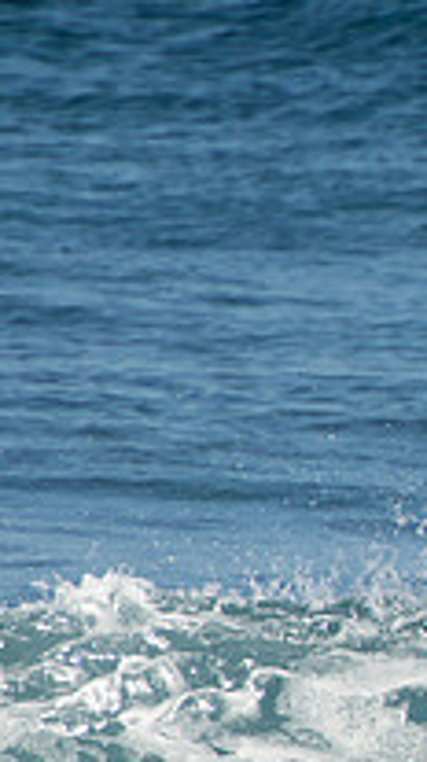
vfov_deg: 1.2
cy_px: 572
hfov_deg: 0.7
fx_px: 35609
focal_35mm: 1764
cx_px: 891
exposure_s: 1/1000
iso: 200
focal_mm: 400
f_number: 5.6
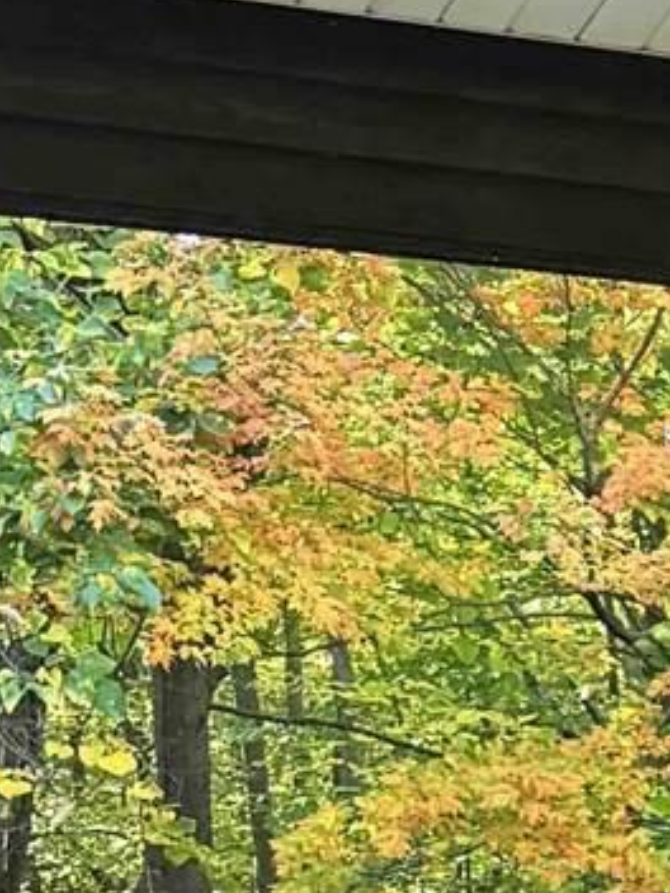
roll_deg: -1.4
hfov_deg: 8.3
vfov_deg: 11.7
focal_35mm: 157
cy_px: 1568
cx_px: 1881
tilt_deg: -10.7
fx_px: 4052
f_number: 1.78
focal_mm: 6.76
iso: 125
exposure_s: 1/121
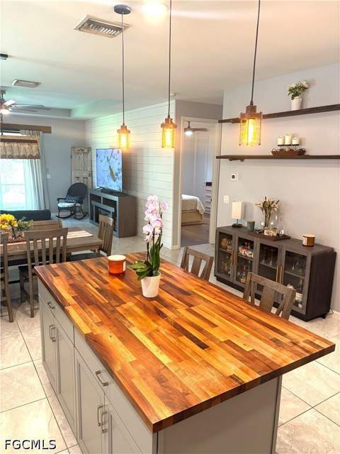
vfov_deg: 67.3
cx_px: 170
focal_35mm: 26
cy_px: 227
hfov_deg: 53.1
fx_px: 340
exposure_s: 1/60
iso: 160
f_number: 1.6
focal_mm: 5.96
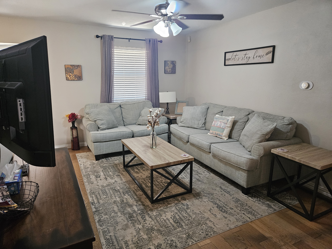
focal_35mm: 23
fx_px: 221
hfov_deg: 73.9
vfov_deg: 58.9
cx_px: 166
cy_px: 124
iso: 640
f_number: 1.8
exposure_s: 1/120
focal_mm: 5.4
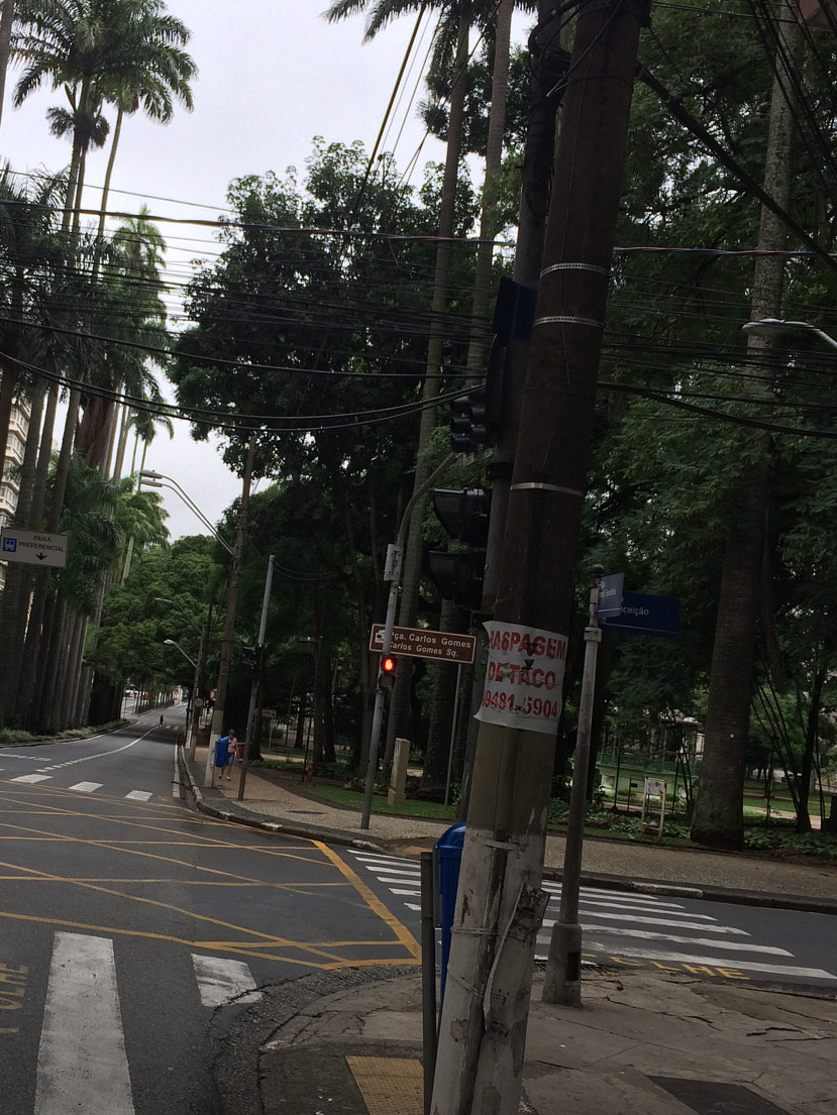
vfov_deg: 44.8
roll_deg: -5.3
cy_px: 555
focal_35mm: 42
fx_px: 1354
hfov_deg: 34.1
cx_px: 286
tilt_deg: +1.2
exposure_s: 1/451
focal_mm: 4.15
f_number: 2.2
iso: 32
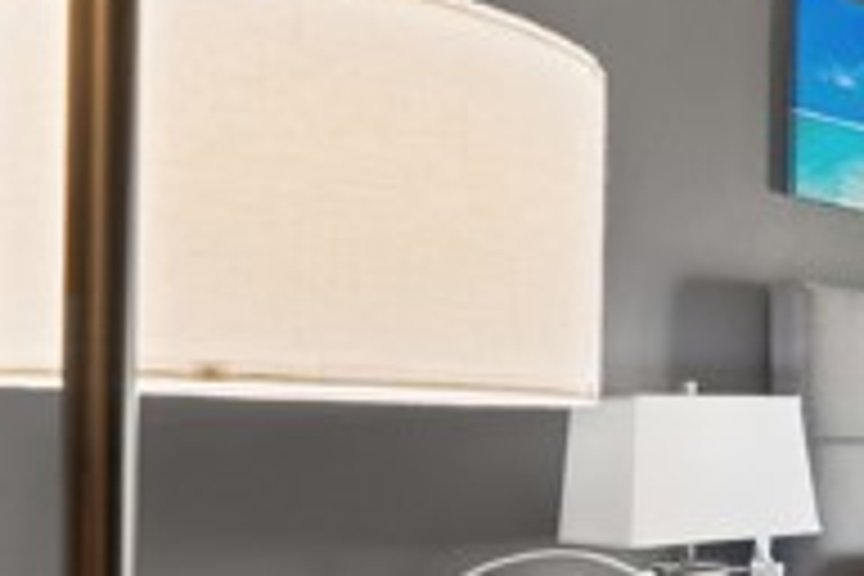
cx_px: 1314
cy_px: 475
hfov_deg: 27.0
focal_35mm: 50
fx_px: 1200
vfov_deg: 26.4
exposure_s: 1/1.25
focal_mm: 16
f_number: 9
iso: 320
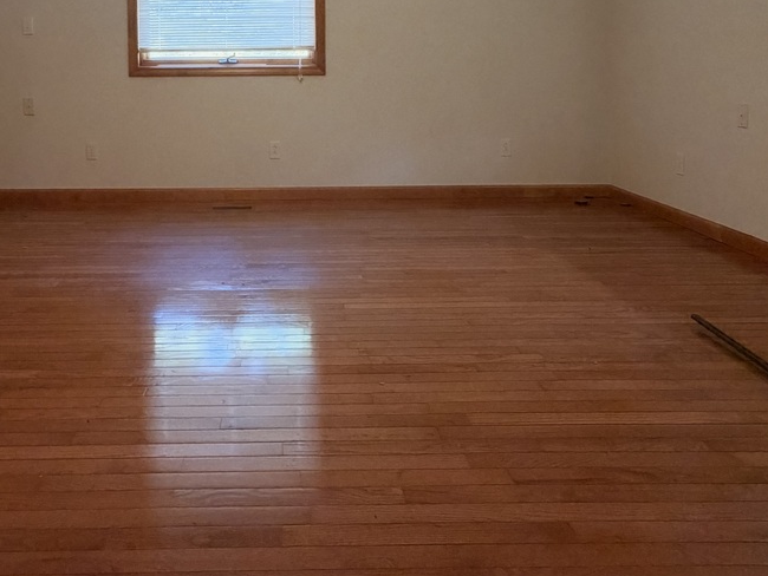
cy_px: 78
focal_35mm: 31
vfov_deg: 42.4
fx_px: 688
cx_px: 293
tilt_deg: -0.8
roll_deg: +0.7
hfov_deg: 57.7
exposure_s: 1/60
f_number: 2.2
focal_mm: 2.22
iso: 500
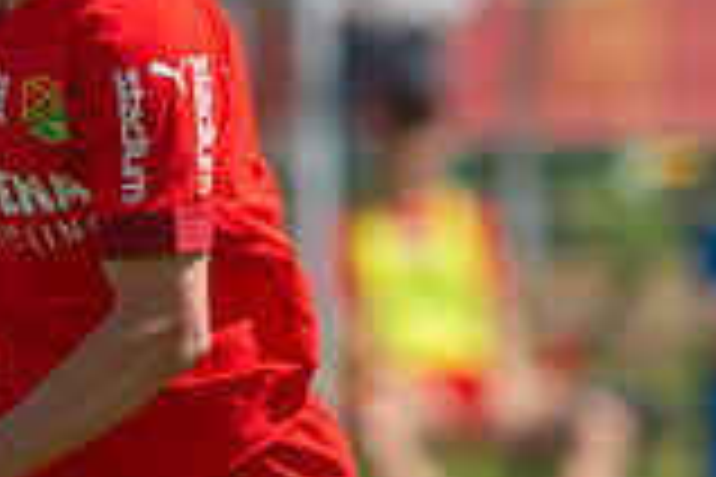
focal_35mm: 1528
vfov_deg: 0.9
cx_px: 131
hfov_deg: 1.3
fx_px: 30388
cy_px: 446
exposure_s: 1/1250
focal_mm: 420
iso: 160
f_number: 4
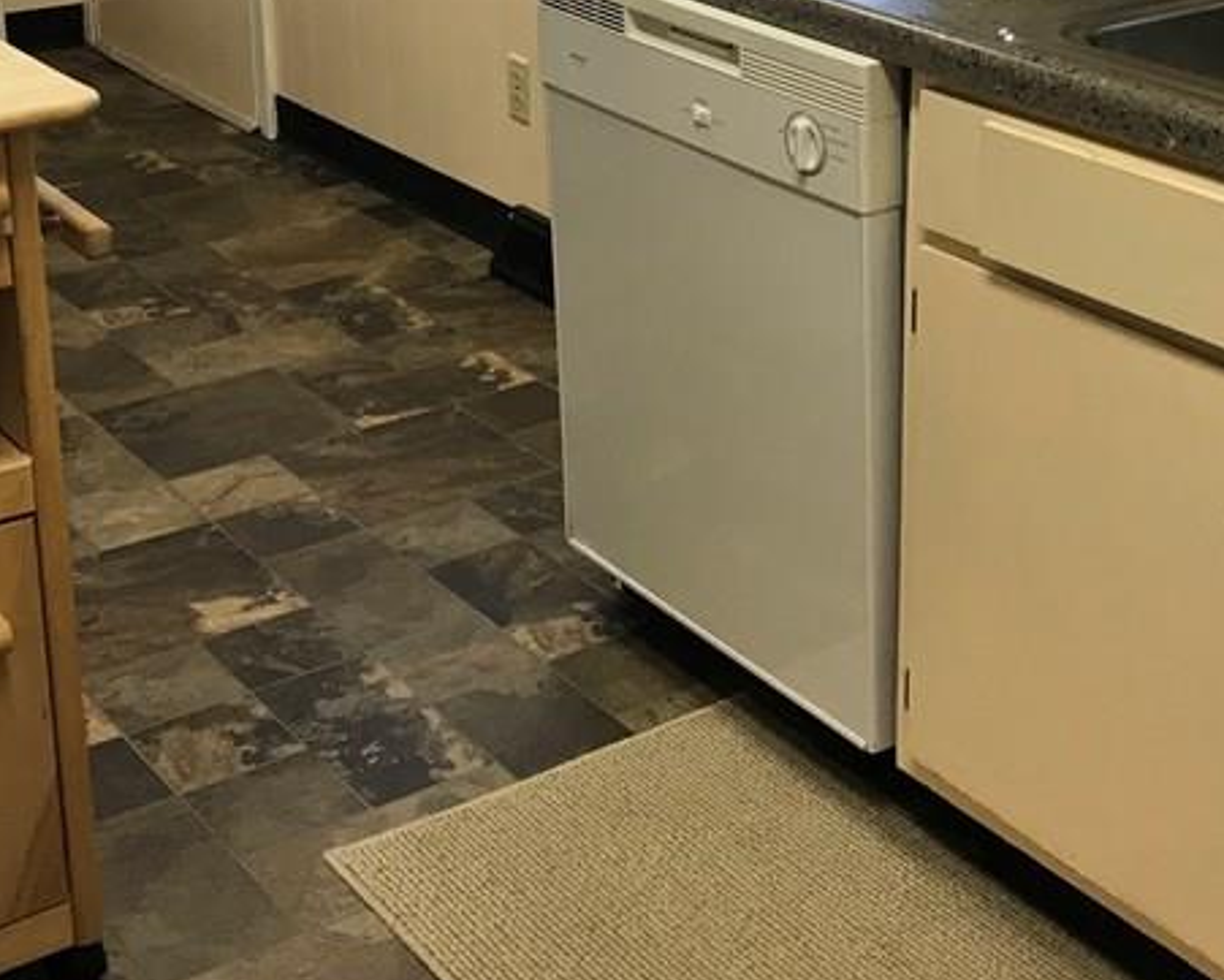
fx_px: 2246
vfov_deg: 24.0
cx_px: 798
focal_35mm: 62
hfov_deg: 30.3
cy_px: 111
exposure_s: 1/20
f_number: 1.8
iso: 40
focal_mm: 3.99
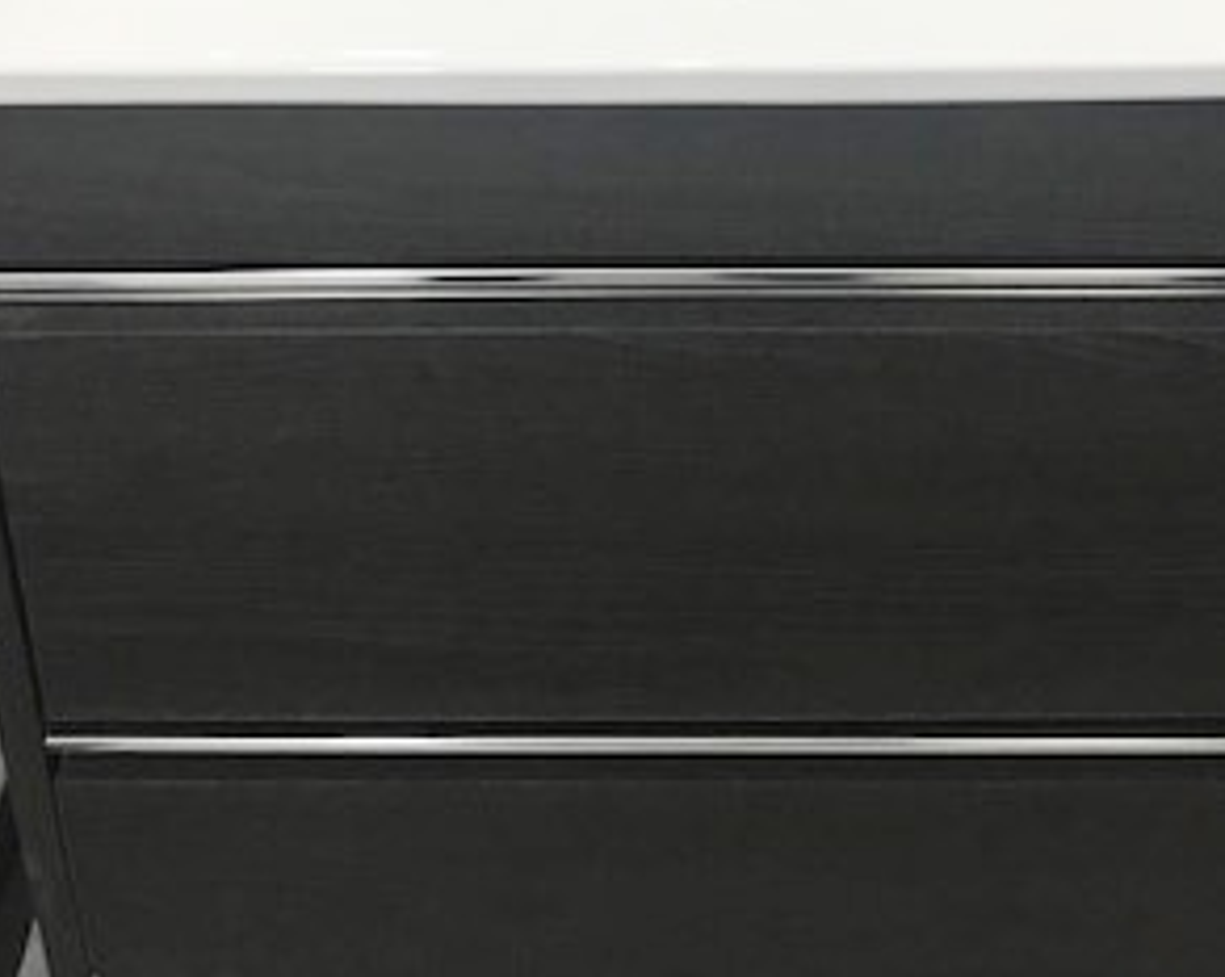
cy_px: -25
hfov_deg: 31.5
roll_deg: +0.4
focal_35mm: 60
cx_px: 646
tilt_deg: -30.4
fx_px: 2173
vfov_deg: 24.1
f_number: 1.8
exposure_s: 1/24
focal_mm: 3.99
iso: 40
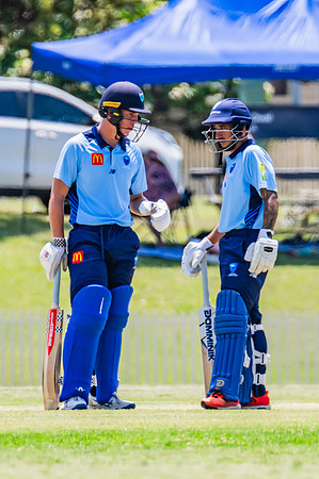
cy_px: 224
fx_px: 11655
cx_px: 198
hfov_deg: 1.6
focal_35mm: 875
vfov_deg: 2.4
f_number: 8
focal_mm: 500
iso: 800
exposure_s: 1/2000
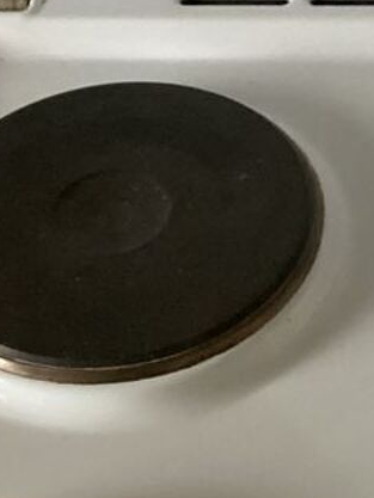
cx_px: 337
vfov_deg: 18.3
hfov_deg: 14.8
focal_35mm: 99
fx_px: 1425
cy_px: 671
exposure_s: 1/30
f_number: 2.4
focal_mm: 3.3
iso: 640
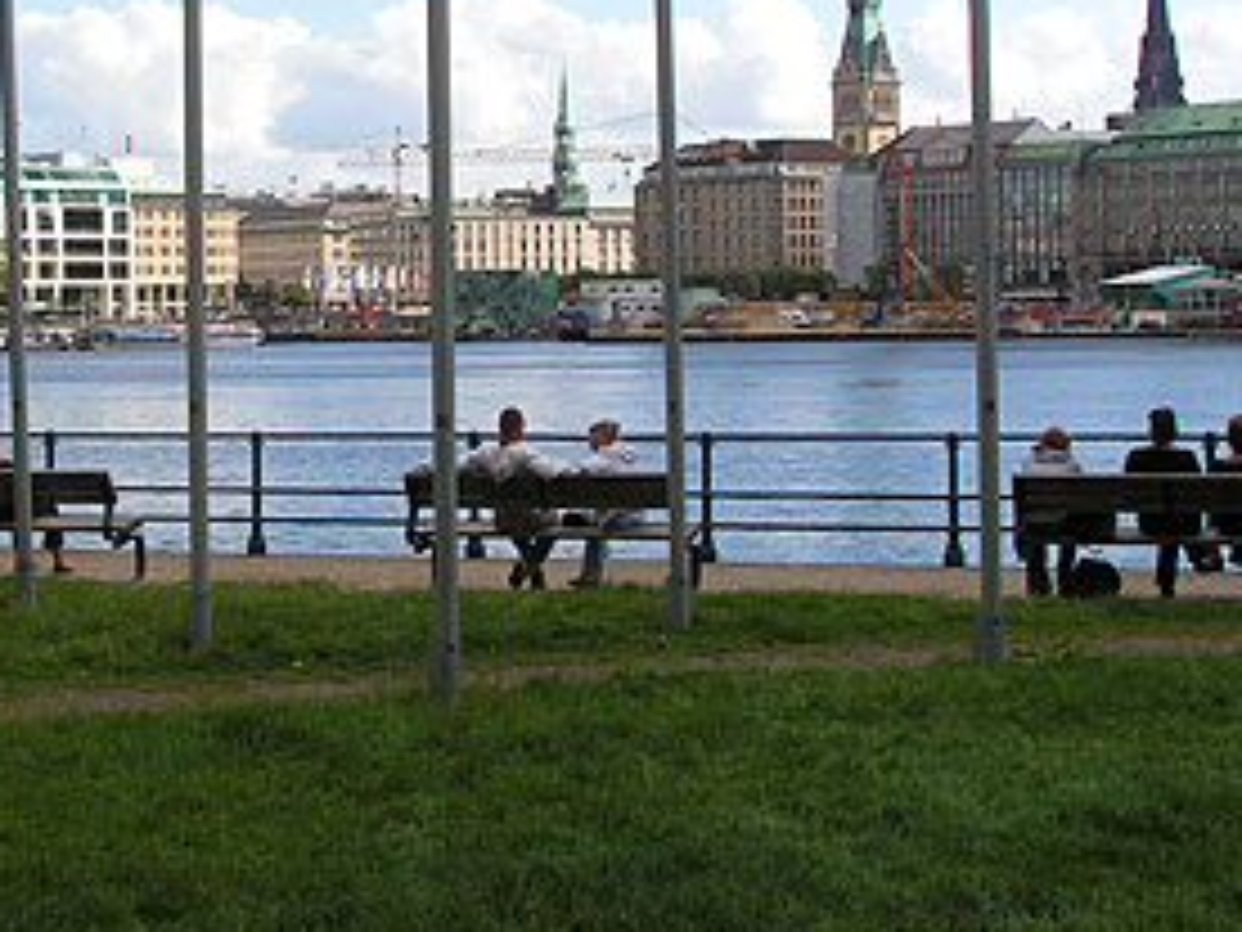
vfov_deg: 18.3
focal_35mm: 80
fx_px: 2870
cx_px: 387
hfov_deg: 24.3
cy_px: 203
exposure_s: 1/250
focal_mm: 8.2
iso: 50
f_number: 6.3
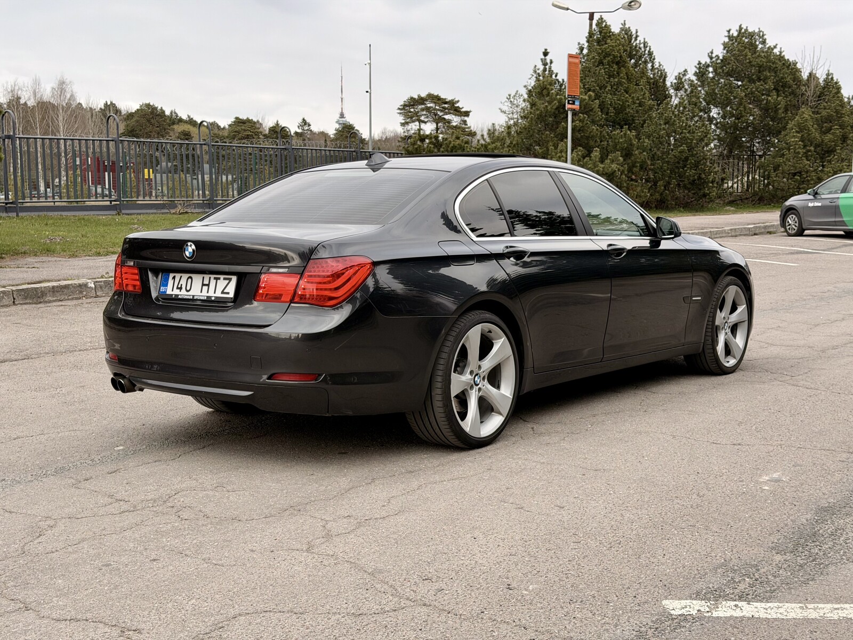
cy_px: 320
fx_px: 1183
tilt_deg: -6.3
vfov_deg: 30.3
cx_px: 426
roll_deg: -0.2
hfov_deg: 39.7
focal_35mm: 48
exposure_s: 1/740
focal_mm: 6.76
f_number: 1.78
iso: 64
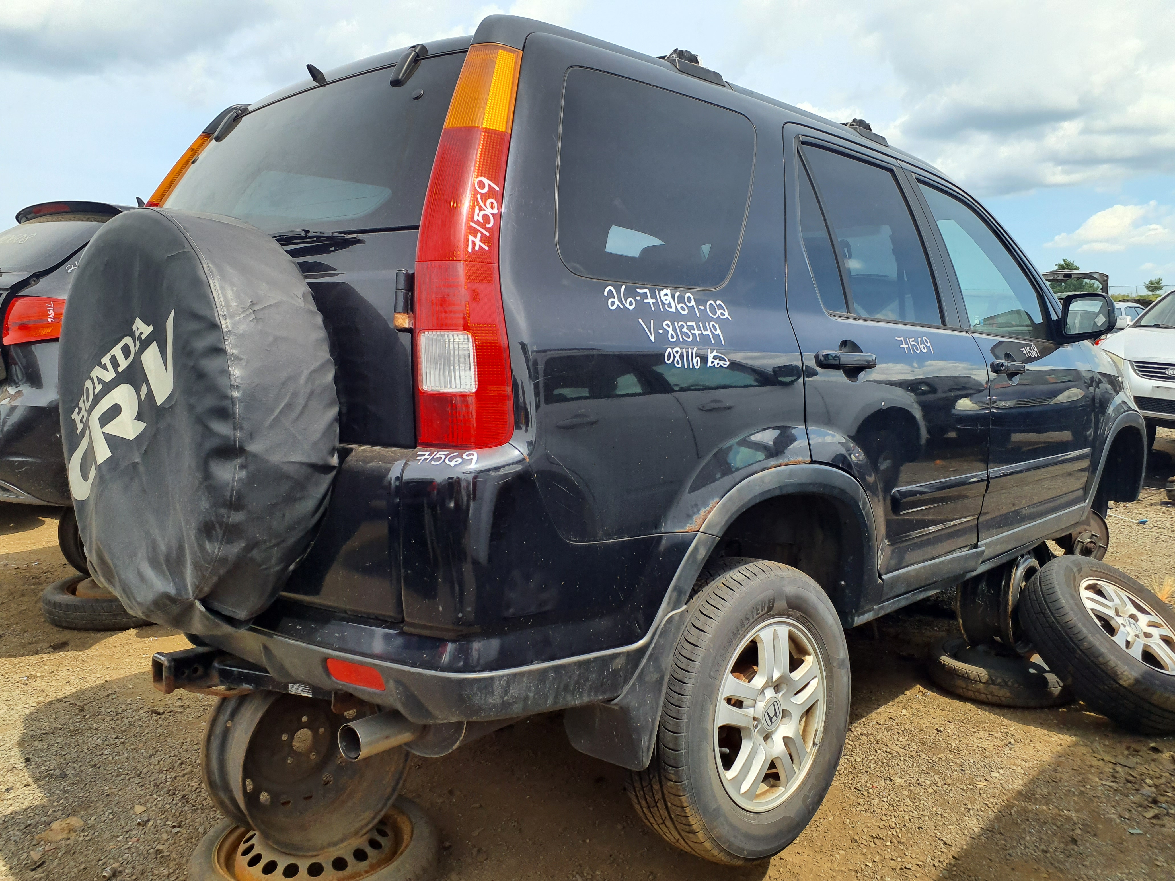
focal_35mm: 27
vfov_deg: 51.4
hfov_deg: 65.3
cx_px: 588
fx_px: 916
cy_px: 440
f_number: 1.9
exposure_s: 1/982
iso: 40
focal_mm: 3.58
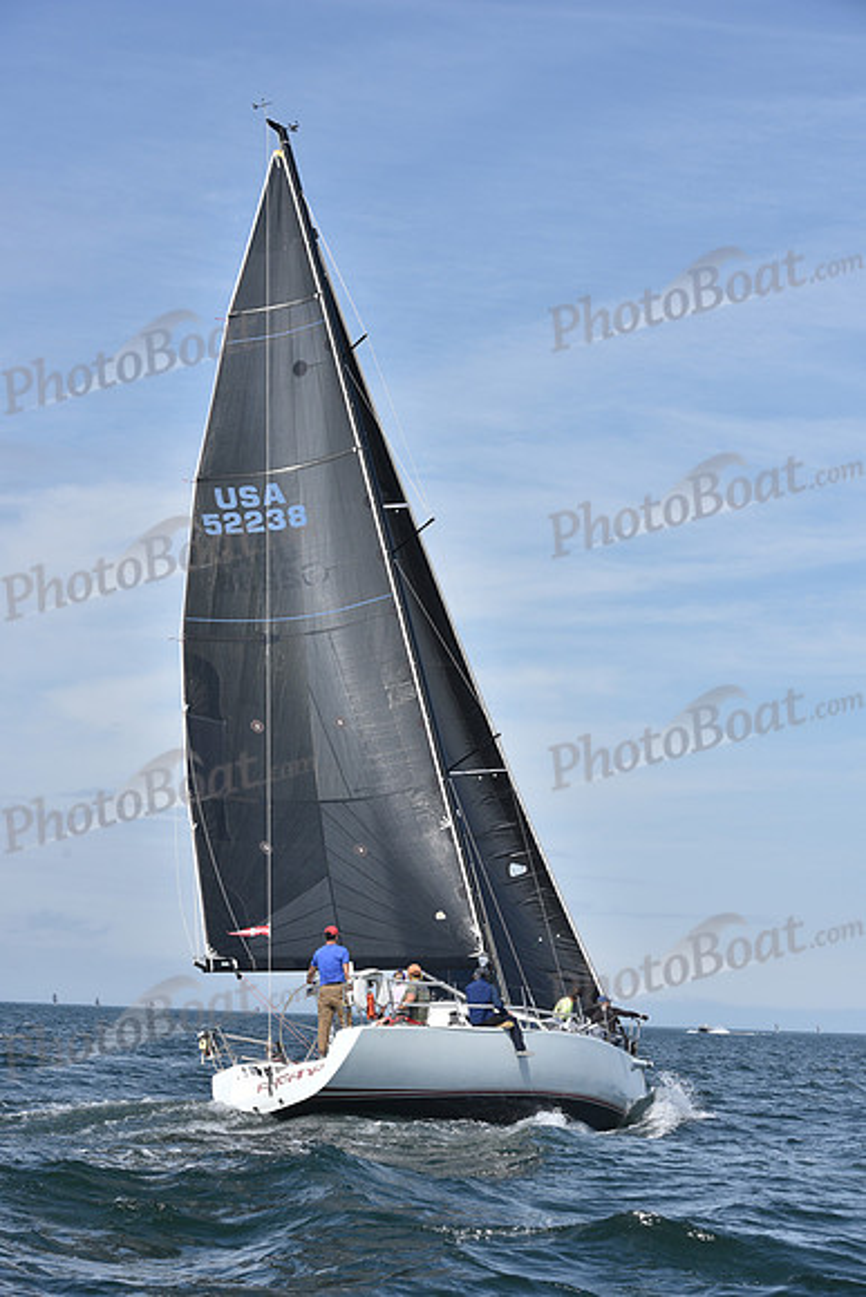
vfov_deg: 28.8
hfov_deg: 19.5
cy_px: 648
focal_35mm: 70
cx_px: 433
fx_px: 2524
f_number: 9
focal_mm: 70
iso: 200
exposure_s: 1/800
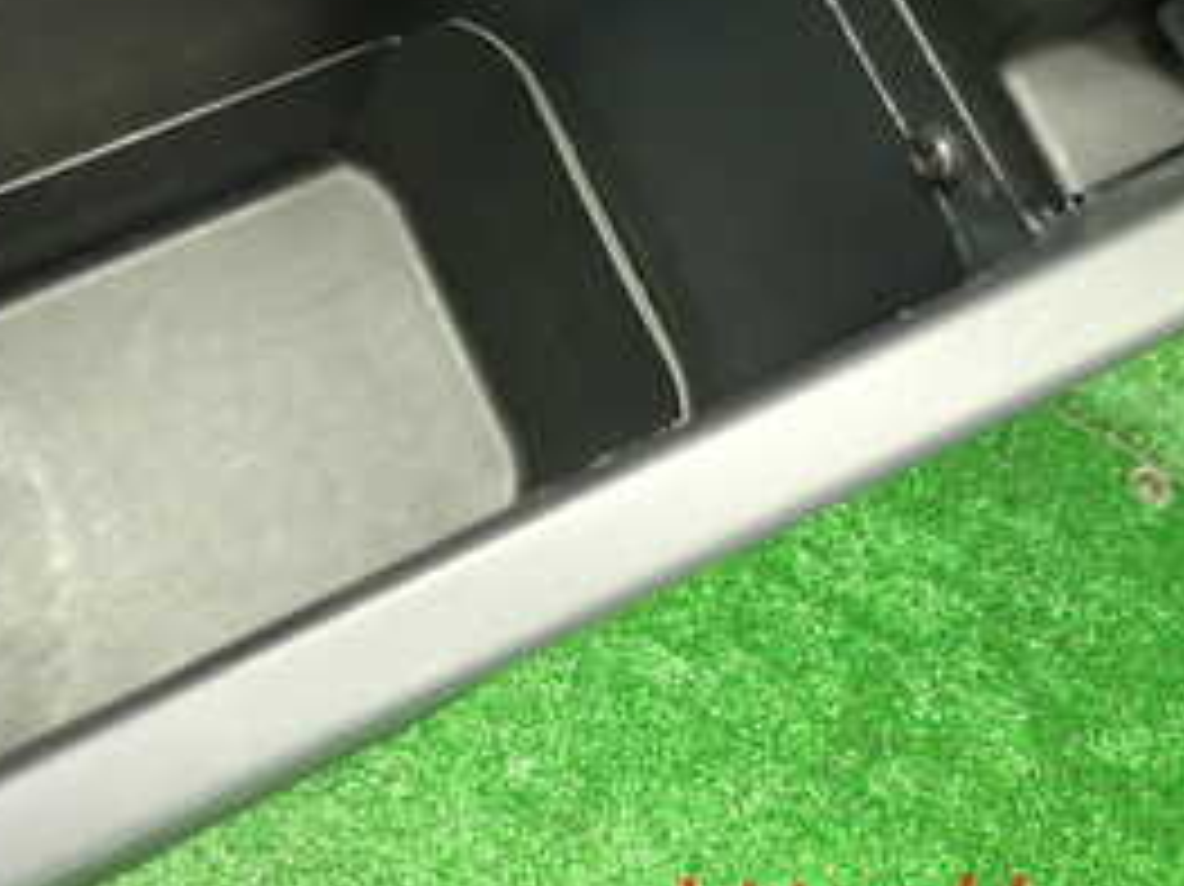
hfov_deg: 33.3
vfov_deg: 24.3
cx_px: 347
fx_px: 1949
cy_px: -31
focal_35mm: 57
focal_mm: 4.5
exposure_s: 1/30
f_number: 2
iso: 400
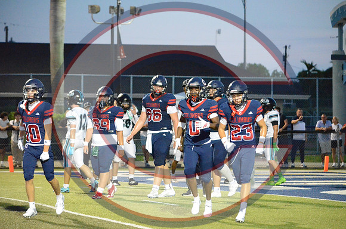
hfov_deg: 10.6
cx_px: 173
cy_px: 114
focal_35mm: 195
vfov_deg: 7.0
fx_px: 1870
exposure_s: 1/250
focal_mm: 130
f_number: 4.8
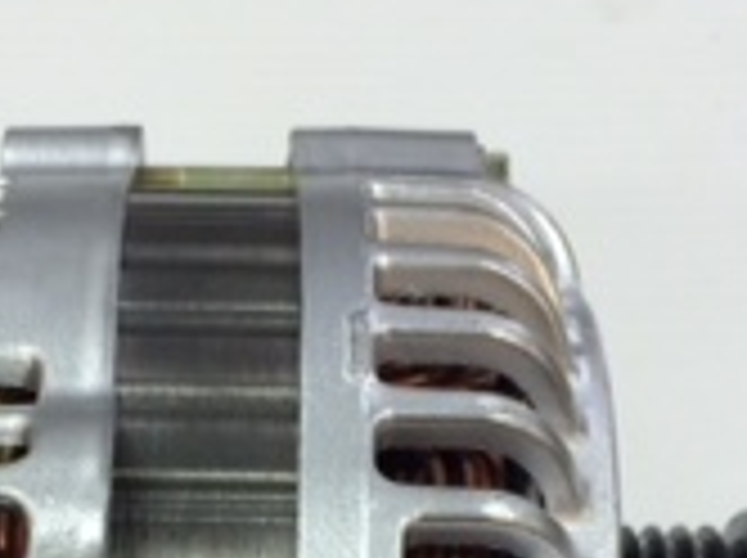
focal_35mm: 112
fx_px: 2413
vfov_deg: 12.2
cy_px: 958
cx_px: 180
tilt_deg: -63.1
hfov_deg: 17.5
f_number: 2.2
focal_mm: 4.15
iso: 32
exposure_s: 1/33
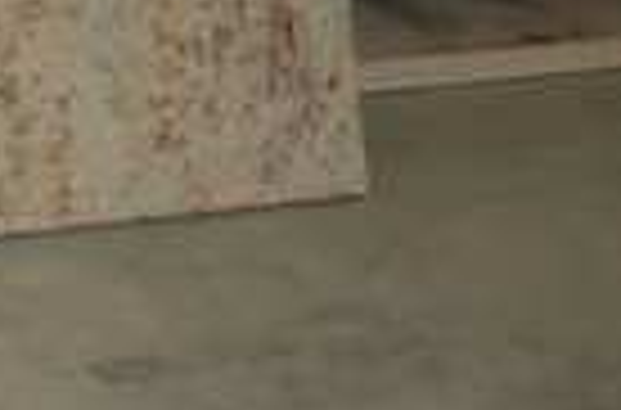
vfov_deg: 6.2
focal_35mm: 218
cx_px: -490
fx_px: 3748
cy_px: -50
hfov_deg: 9.1
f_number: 4.5
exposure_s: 1/60
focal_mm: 40
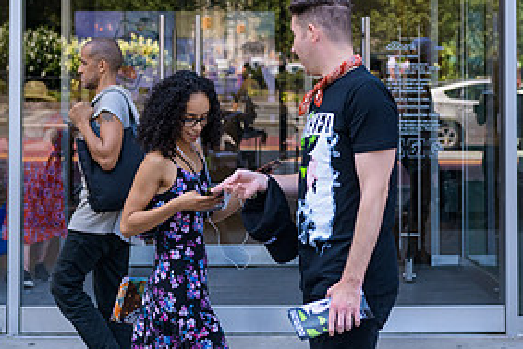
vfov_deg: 16.5
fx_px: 1192
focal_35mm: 82
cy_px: 38
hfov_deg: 24.7
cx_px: 224
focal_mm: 40
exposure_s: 1/1000
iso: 400
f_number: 3.2
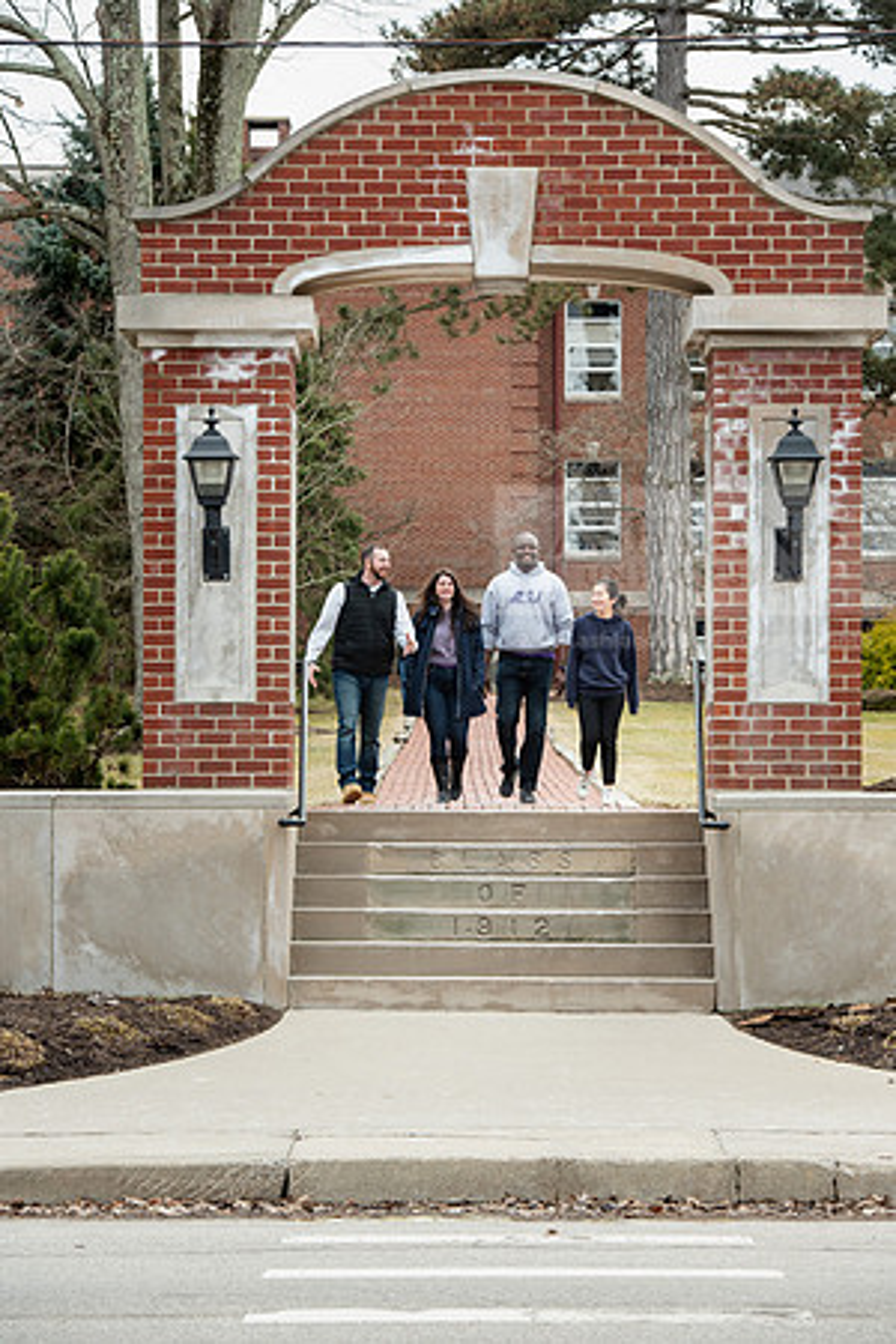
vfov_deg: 17.6
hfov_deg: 11.8
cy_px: 672
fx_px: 4330
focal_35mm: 116
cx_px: 448
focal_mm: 116
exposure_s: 1/320
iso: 500
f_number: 8
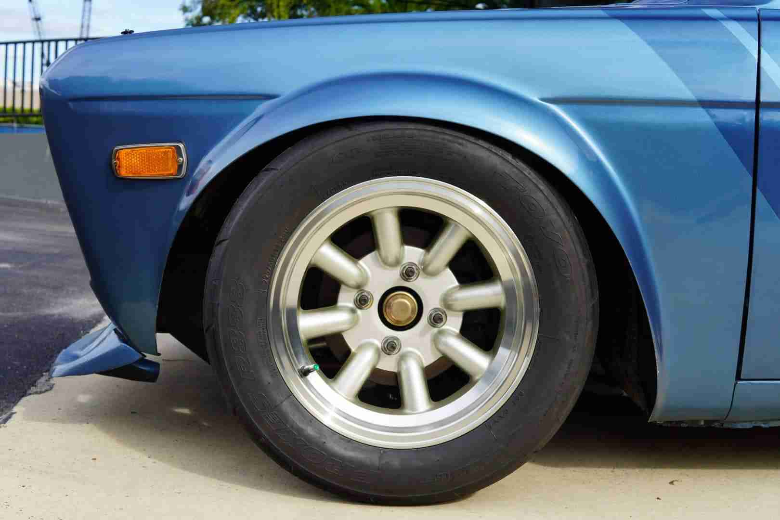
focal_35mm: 45
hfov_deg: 43.6
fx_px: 975
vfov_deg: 29.9
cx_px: 390
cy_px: 260
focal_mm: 30
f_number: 6.3
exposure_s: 1/100
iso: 100
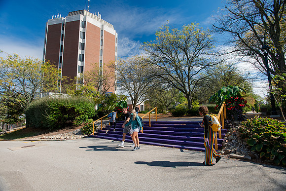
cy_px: 96
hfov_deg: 86.9
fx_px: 151
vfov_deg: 64.6
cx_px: 143
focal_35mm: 19
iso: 500
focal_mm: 19
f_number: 7.1
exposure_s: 1/320
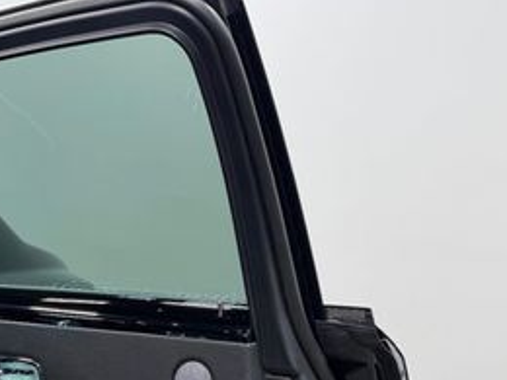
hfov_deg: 32.1
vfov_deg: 23.3
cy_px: 417
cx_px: 125
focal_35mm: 59
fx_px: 864
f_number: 1.78
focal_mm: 6.76
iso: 64
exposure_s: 1/120
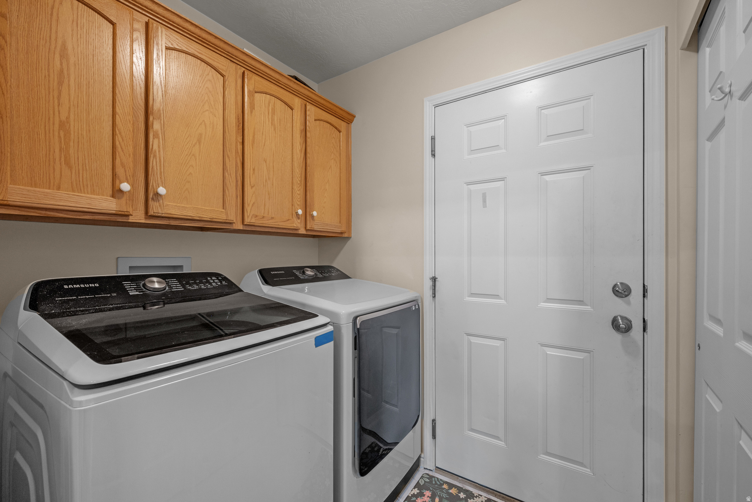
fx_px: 313
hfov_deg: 100.4
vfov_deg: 77.4
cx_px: 376
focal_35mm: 15
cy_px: 251
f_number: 8
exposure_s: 1/2.5
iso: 500
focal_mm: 15
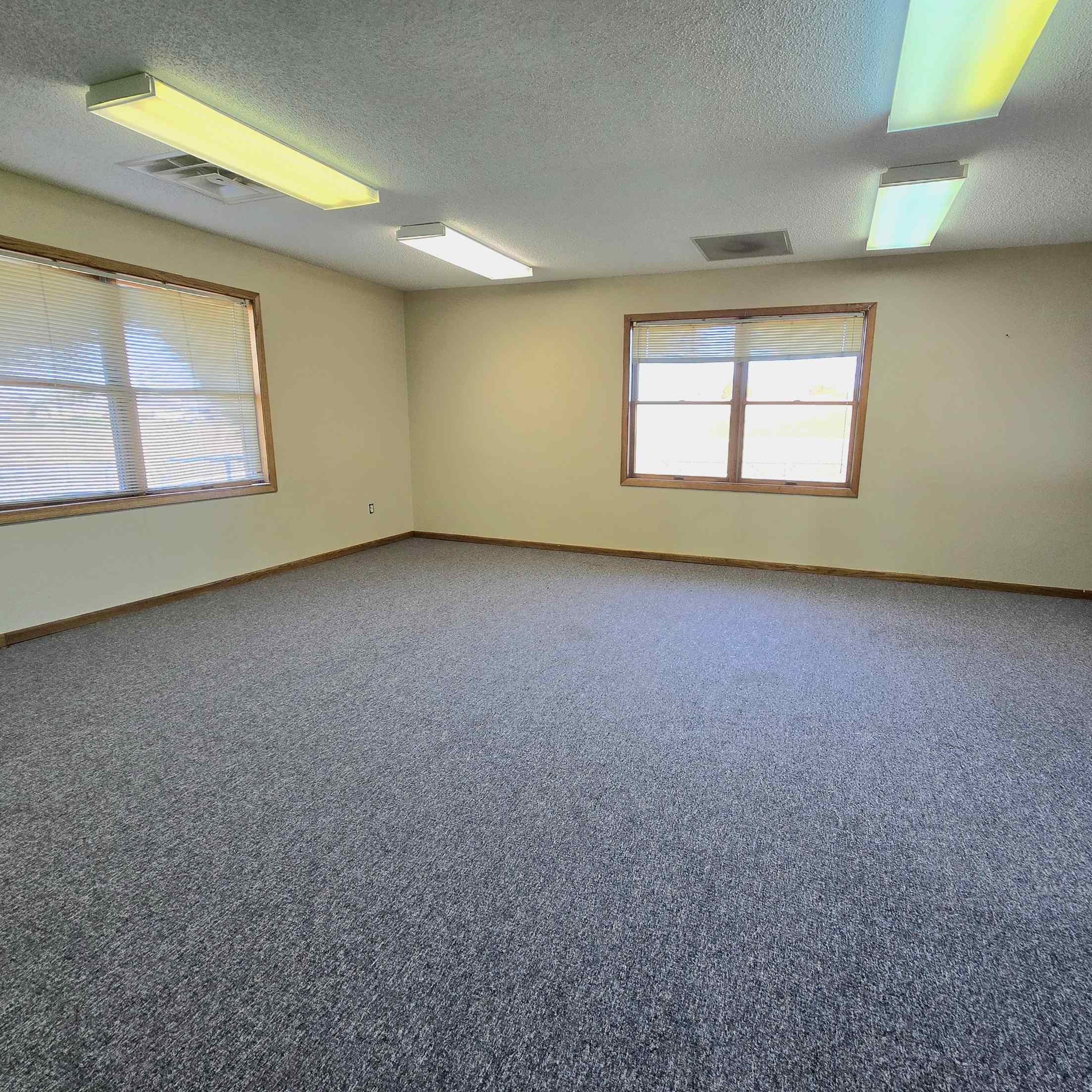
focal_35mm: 16
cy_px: 555
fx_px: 571
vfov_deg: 87.4
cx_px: 578
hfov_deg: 87.3
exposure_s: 1/60.2
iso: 100
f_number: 2.2
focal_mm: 2.2
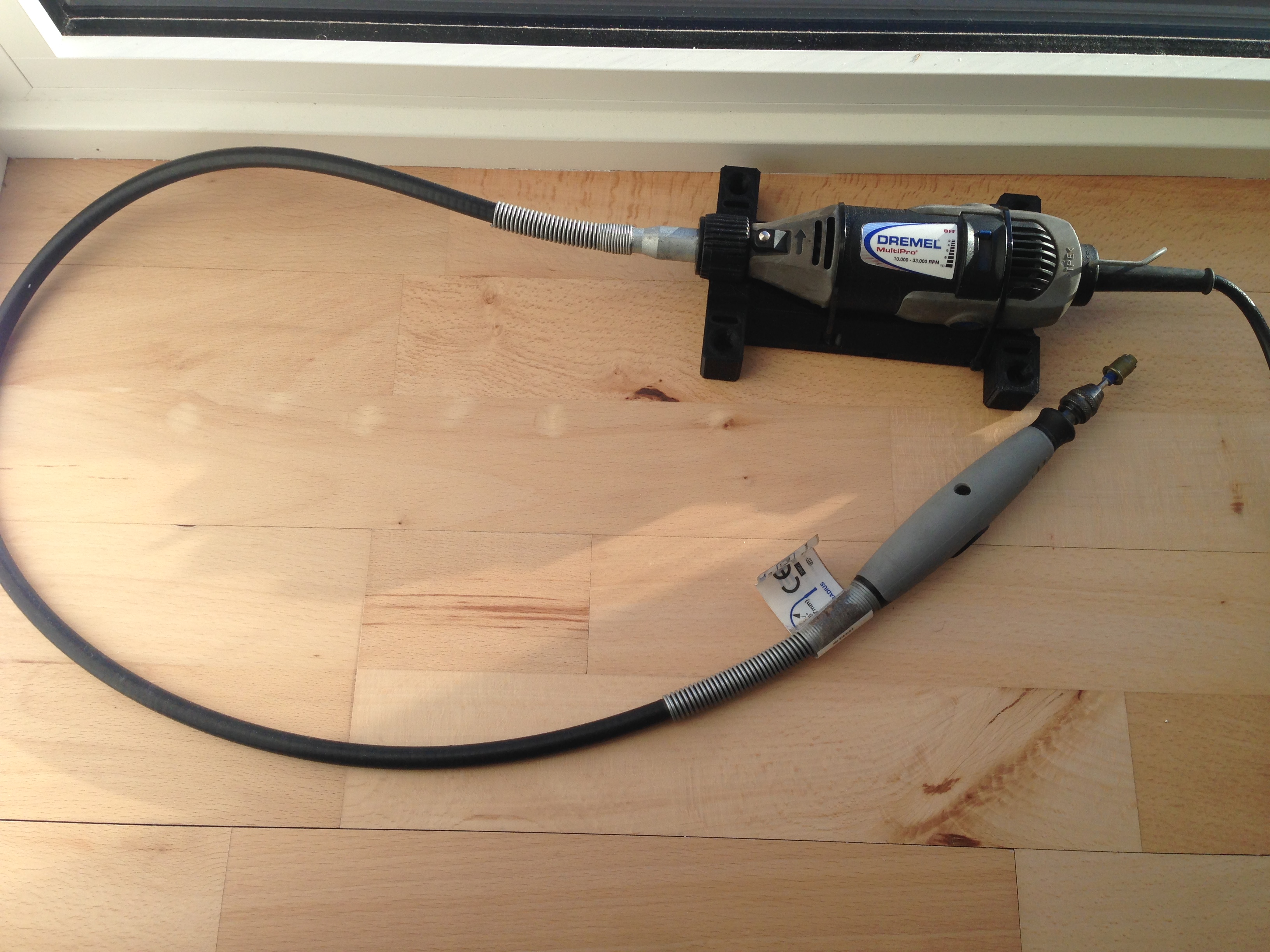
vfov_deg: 42.9
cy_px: 476
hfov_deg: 55.4
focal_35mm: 33
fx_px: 1211
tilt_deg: -69.4
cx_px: 635
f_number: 2.4
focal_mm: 4.12
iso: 50
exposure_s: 1/354
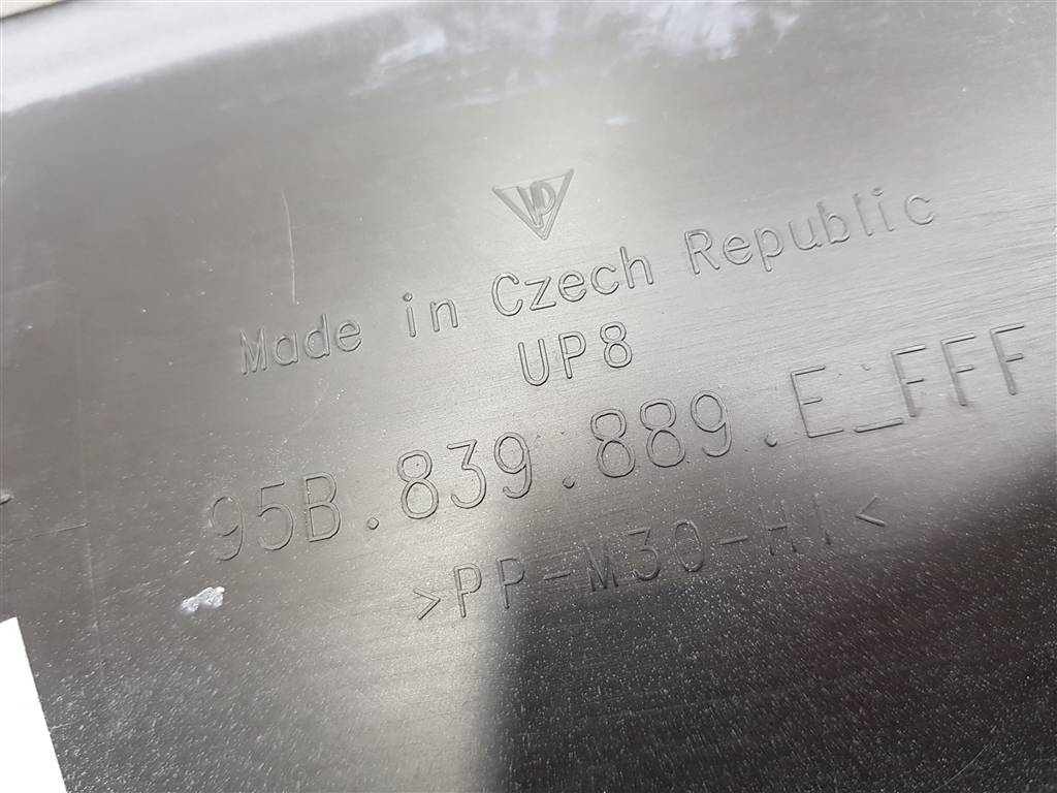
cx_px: 528
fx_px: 794
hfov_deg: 67.3
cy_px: 396
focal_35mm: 26
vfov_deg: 53.1
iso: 125
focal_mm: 4.2
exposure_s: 1/50
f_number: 1.7
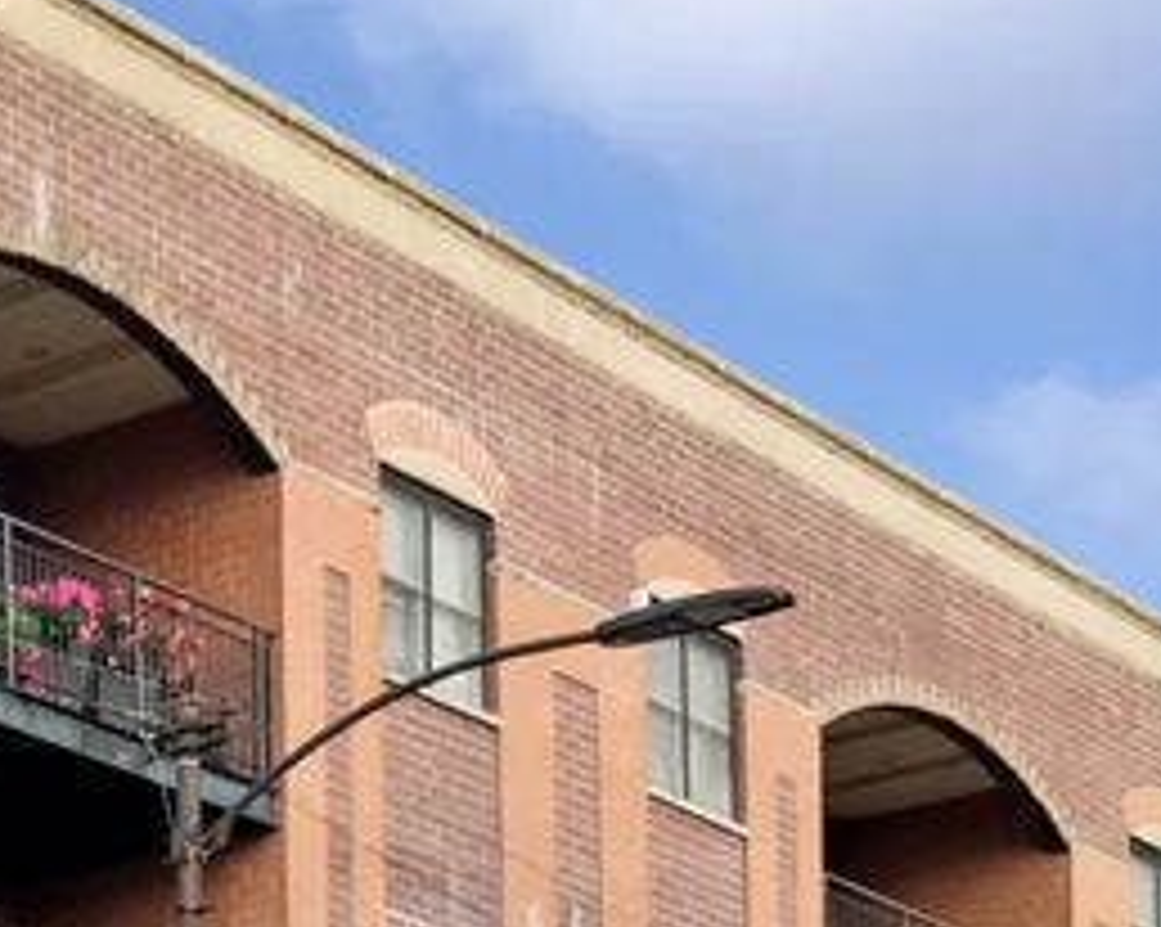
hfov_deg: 13.4
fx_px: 4601
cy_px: 1100
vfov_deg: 11.3
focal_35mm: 134
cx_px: -680
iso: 400
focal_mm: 24
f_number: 8
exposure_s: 1/125
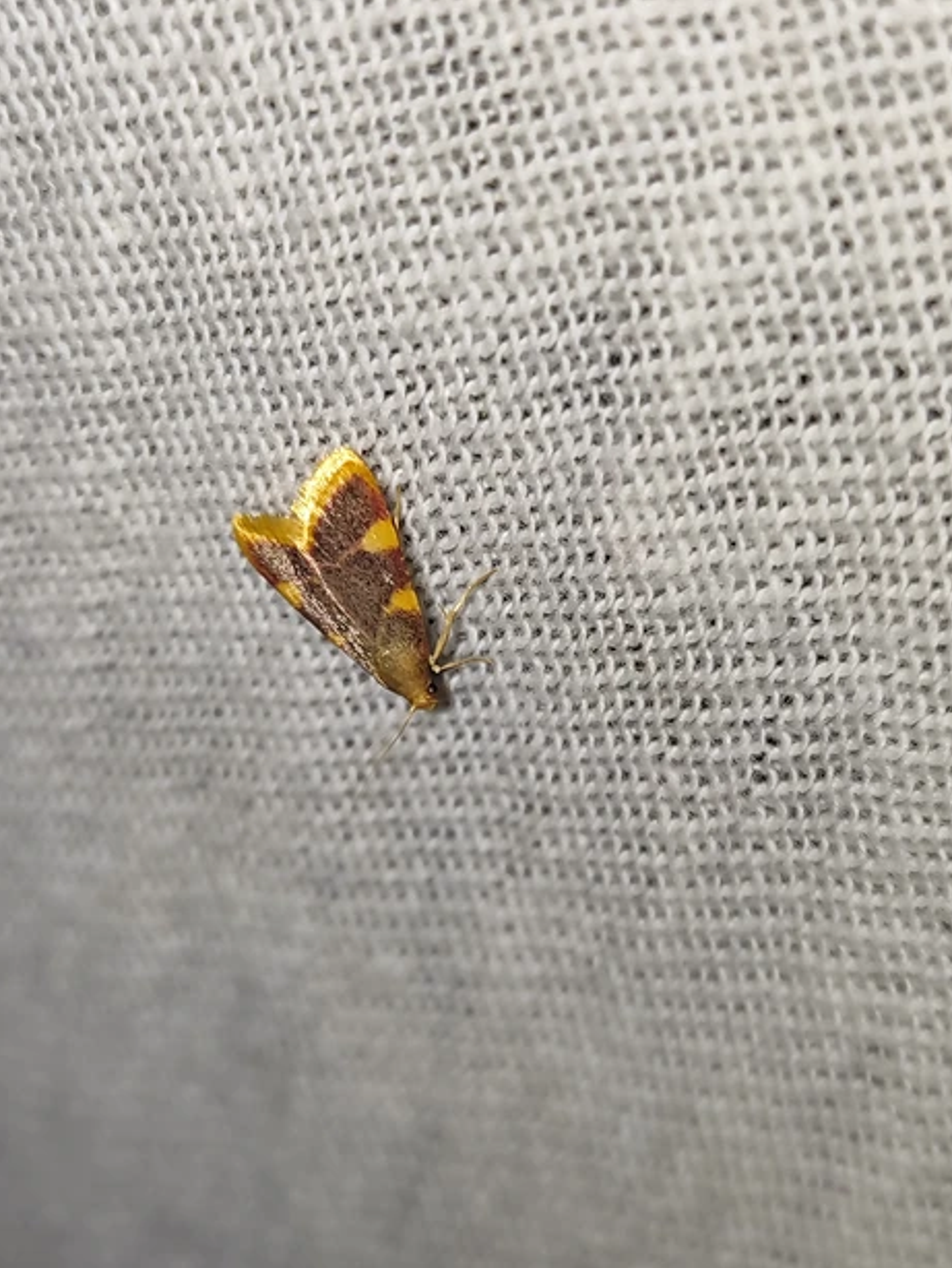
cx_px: 471
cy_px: 626
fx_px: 916
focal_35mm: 25
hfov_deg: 54.9
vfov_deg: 69.4
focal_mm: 5.89
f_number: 1.89
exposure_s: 1/100
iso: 442
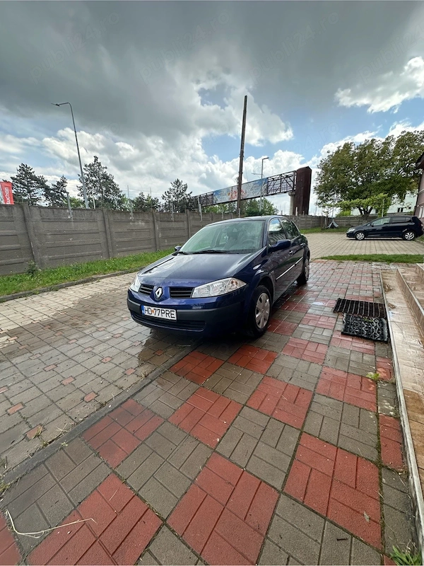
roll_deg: +2.8
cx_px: 212
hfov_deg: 85.7
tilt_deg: -12.1
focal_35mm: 14
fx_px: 229
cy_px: 283
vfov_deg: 102.1
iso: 40
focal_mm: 2.22
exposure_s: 1/463
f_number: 2.2
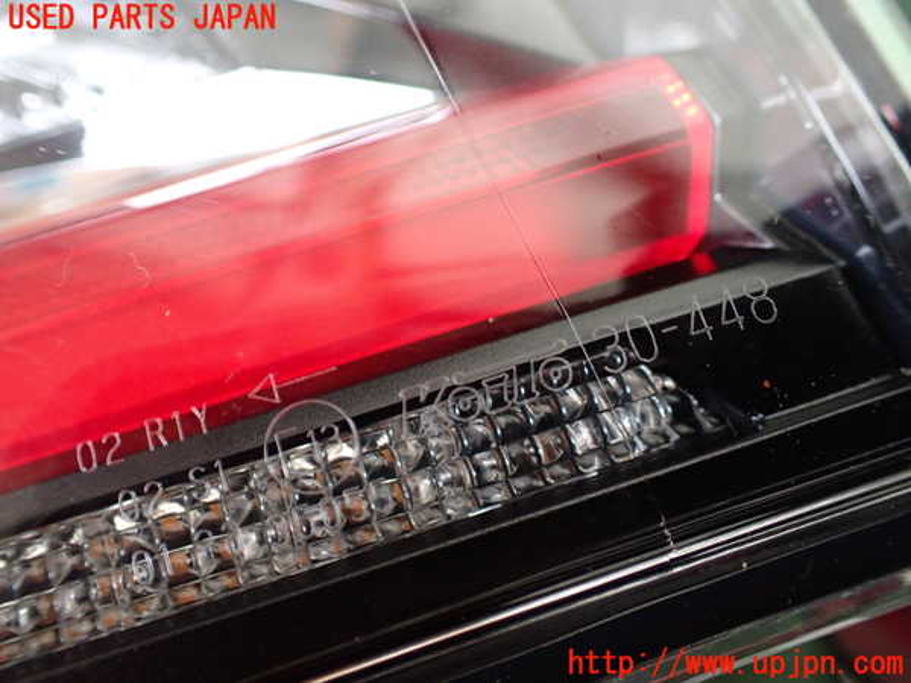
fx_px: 790
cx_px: 456
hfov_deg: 60.0
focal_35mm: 30
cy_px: 342
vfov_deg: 46.8
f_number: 2.3
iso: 800
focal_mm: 5.4
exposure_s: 1/125
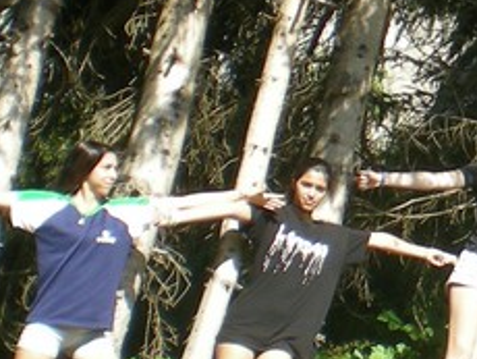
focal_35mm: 169
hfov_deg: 11.0
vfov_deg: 8.8
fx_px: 2331
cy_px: 172
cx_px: 821
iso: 50
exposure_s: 1/150
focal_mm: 6.3
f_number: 4.6
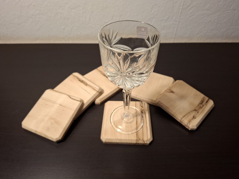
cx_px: 120
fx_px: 159
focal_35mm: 23
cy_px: 90
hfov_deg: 73.9
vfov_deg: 58.9
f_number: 1.8
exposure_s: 1/50
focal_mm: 5.54
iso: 200
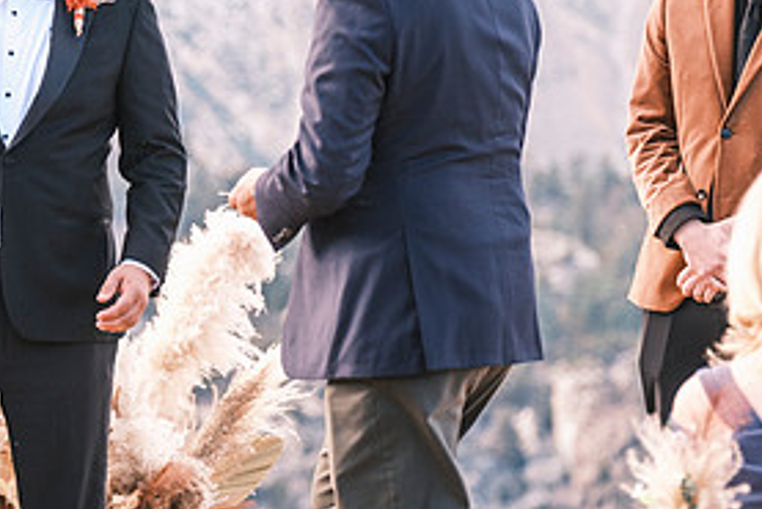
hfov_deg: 7.5
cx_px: 121
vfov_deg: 5.0
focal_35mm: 274
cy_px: 232
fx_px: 5802
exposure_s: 1/600
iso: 400
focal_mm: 87.1
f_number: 2.8
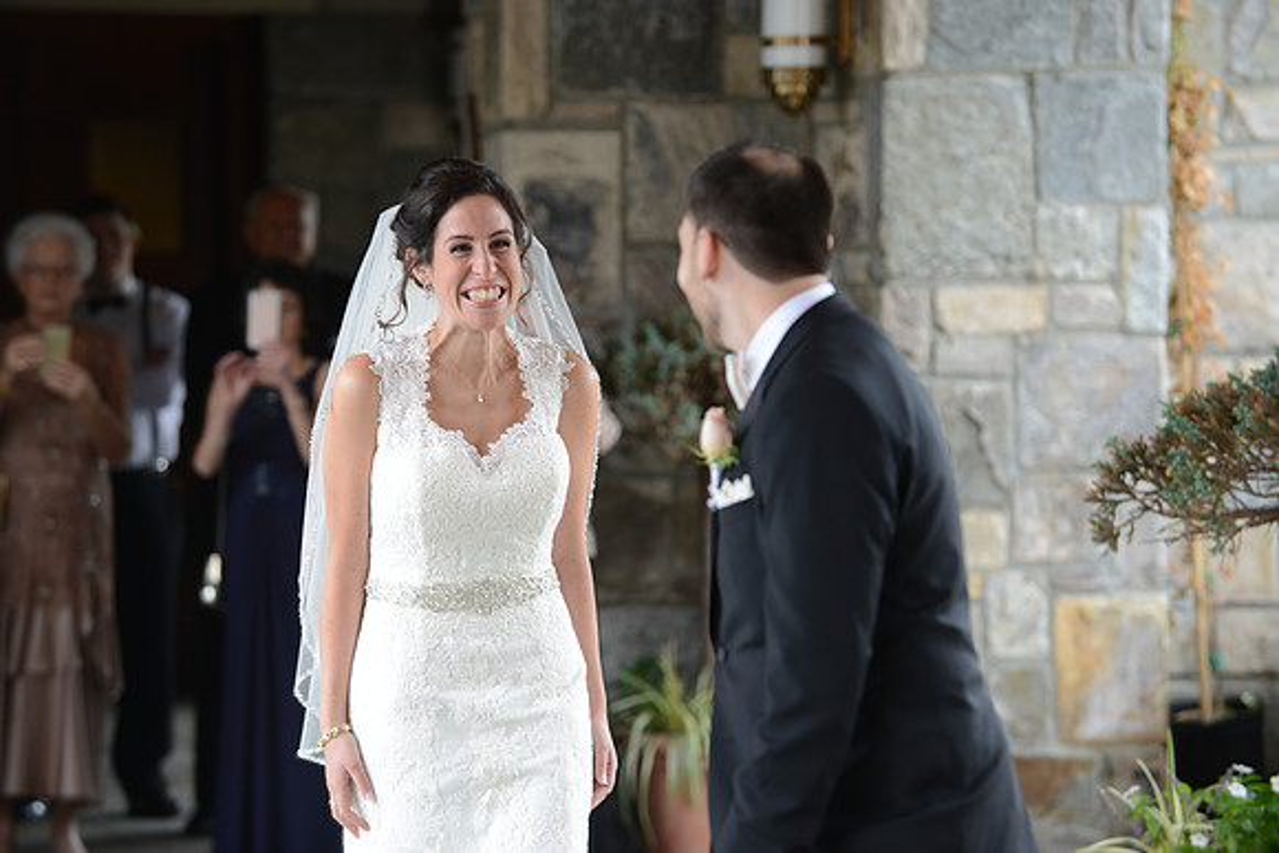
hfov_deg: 12.1
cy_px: 426
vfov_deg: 8.1
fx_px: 6041
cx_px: 640
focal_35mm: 170
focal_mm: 170
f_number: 5
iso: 320
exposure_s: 1/125
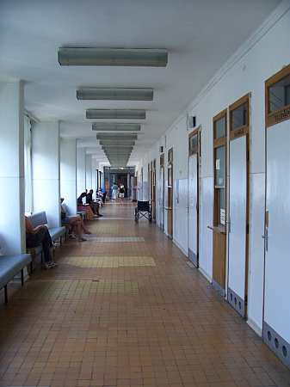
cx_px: 145
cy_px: 194
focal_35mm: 34
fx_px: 380
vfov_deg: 54.0
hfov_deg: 41.8
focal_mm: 5.6
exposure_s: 1/45
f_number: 2.7
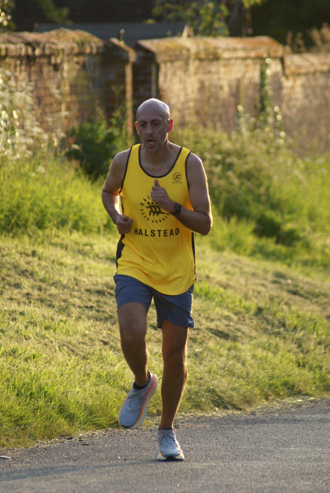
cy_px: 246
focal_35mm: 450
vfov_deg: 4.6
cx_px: 165
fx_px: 6176
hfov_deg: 3.1
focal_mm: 300
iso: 500
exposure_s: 1/500
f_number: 5.6
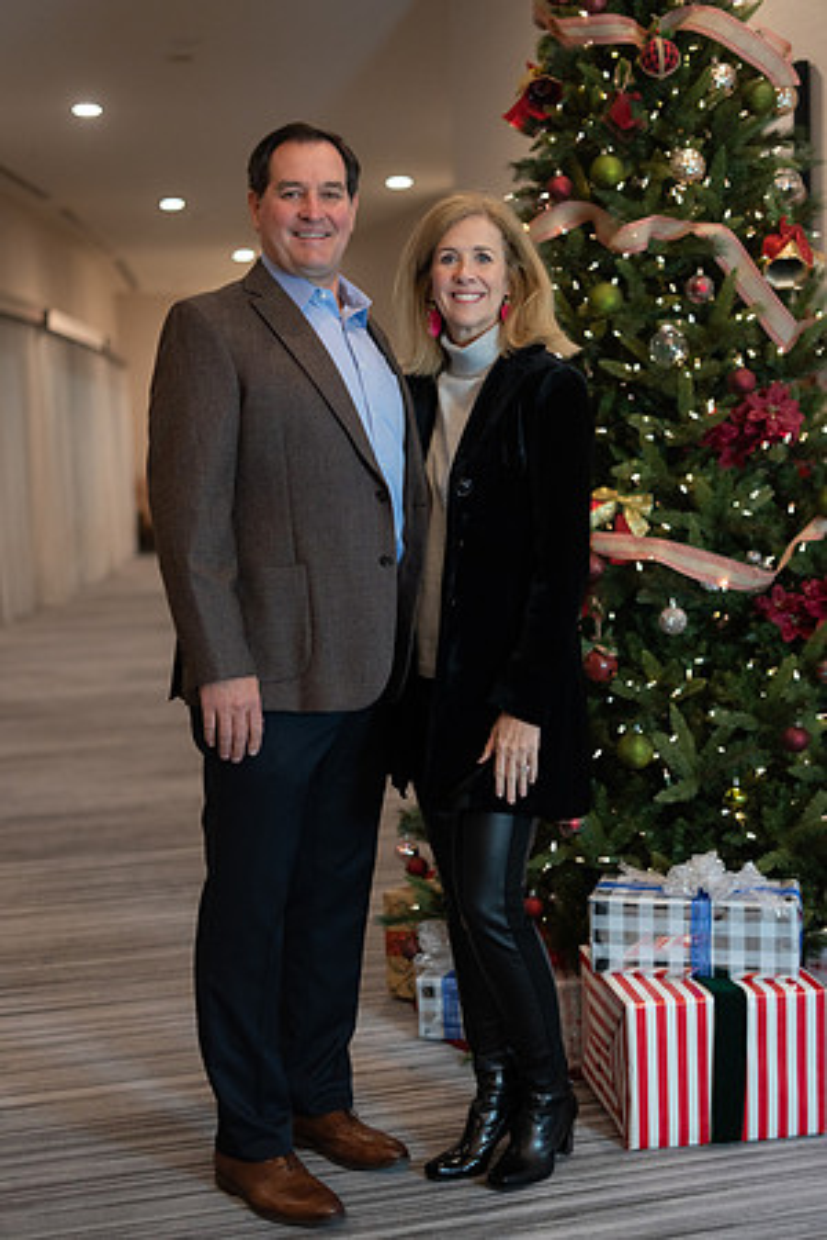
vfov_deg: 39.6
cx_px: 414
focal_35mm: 50
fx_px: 1723
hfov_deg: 27.0
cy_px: 620
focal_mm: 50
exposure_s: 1/320
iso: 1250
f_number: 1.8
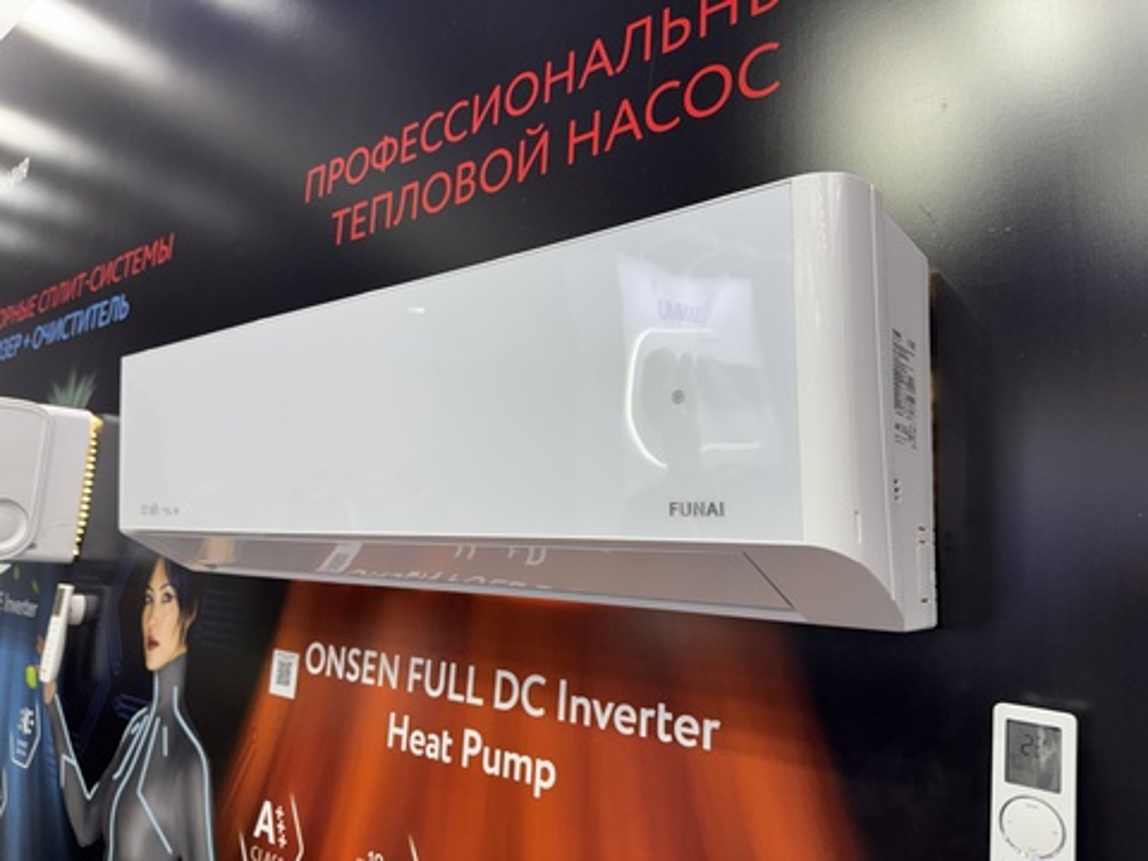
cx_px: 574
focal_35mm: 24
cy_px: 430
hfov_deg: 71.6
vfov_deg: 56.8
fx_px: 796
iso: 64
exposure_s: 1/100
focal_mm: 6.76
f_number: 1.78
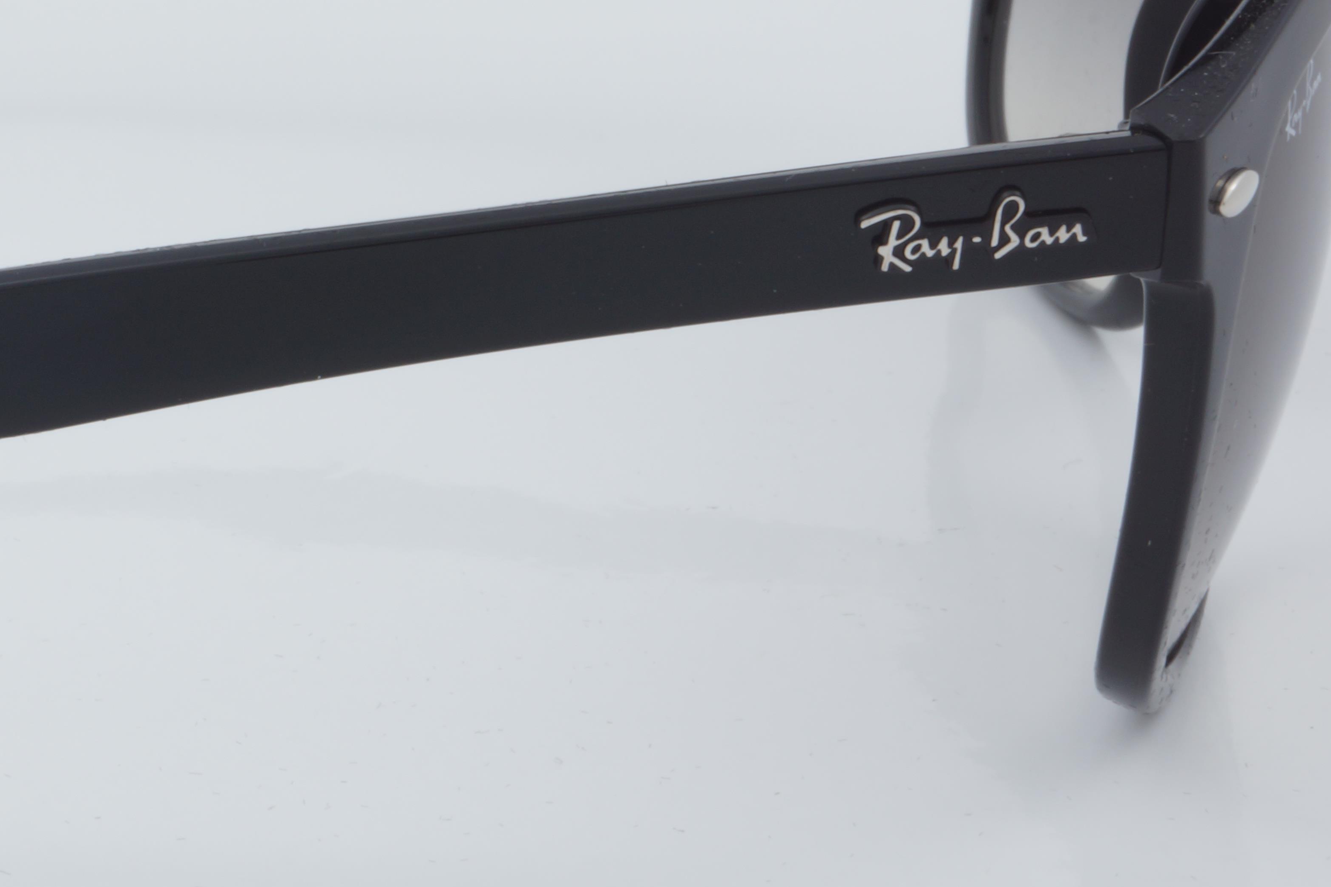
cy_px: 266
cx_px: 146
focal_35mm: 144
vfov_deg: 9.5
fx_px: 5323
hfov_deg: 14.1
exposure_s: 1/4
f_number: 32
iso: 100
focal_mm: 50
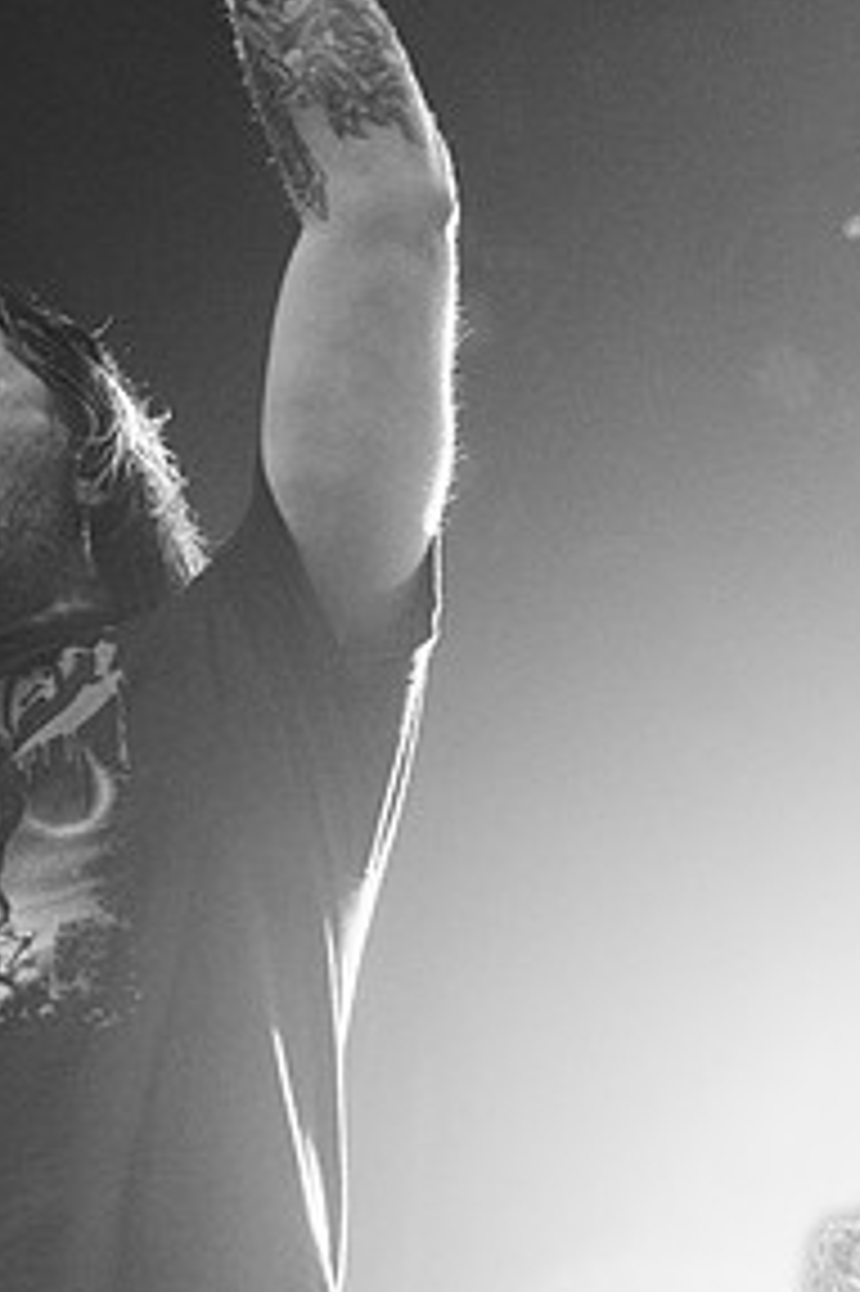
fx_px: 4377
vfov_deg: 16.8
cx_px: 36
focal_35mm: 122
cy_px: 642
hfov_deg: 11.1
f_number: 3.5
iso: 3200
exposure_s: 1/250
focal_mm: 52
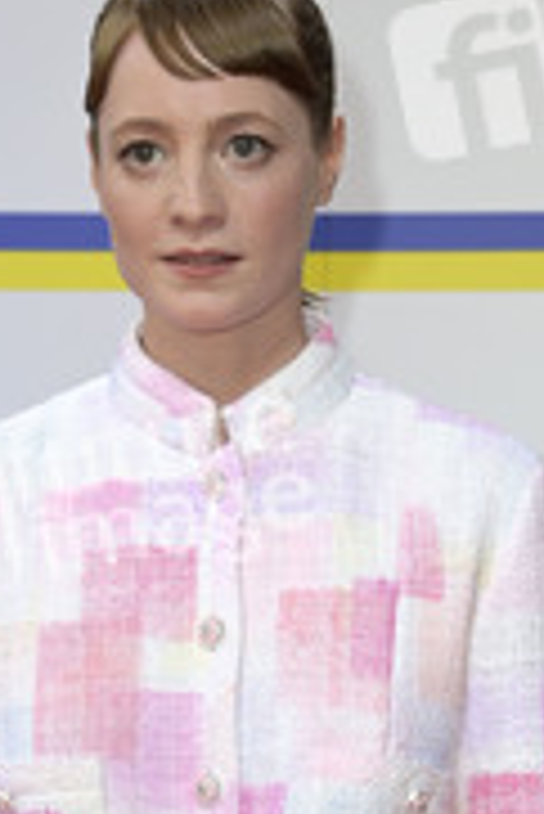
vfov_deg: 11.9
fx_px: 3891
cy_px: 729
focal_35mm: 172
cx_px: 211
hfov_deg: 8.0
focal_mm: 78
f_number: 6.3
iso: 640
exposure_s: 1/250
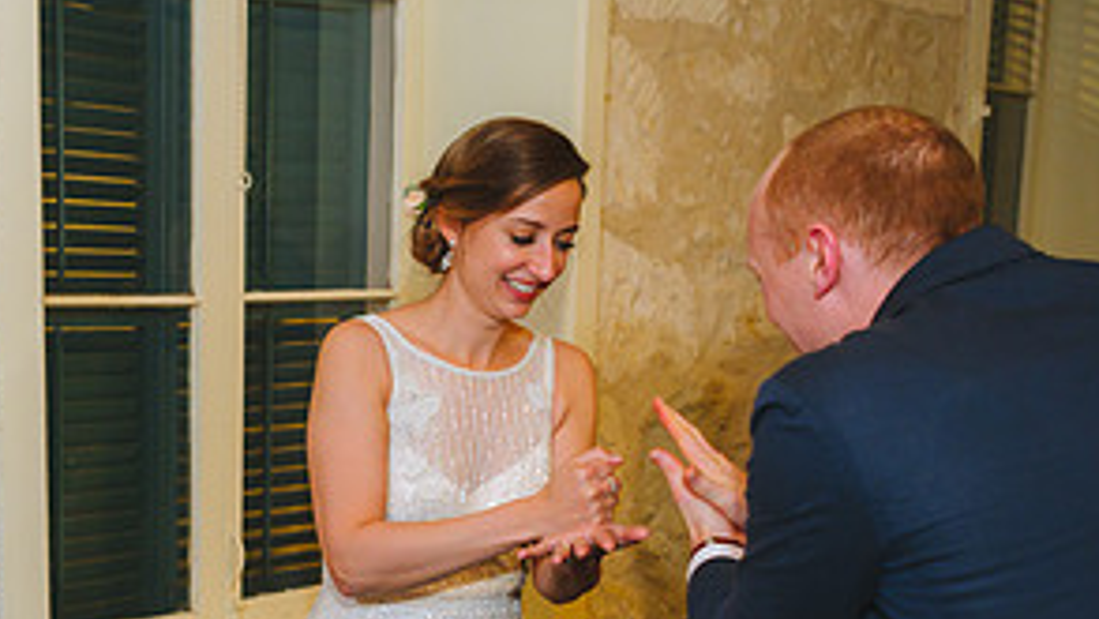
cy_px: 566
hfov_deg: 35.5
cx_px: 161
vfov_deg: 21.0
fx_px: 1632
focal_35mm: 56
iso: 2000
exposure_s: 1/80
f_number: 2.8
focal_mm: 27
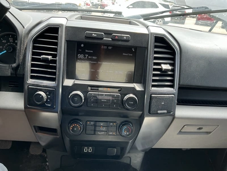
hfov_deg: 63.4
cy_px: 86
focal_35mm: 28
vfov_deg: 49.7
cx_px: 114
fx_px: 184
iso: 25
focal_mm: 3
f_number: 1.8
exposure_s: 1/122
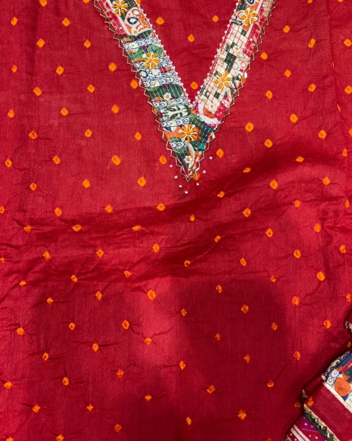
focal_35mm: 28
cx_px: 179
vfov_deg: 62.1
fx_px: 365
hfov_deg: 51.5
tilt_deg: -79.5
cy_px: 199
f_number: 1.6
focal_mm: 5.96
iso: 100
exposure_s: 1/100
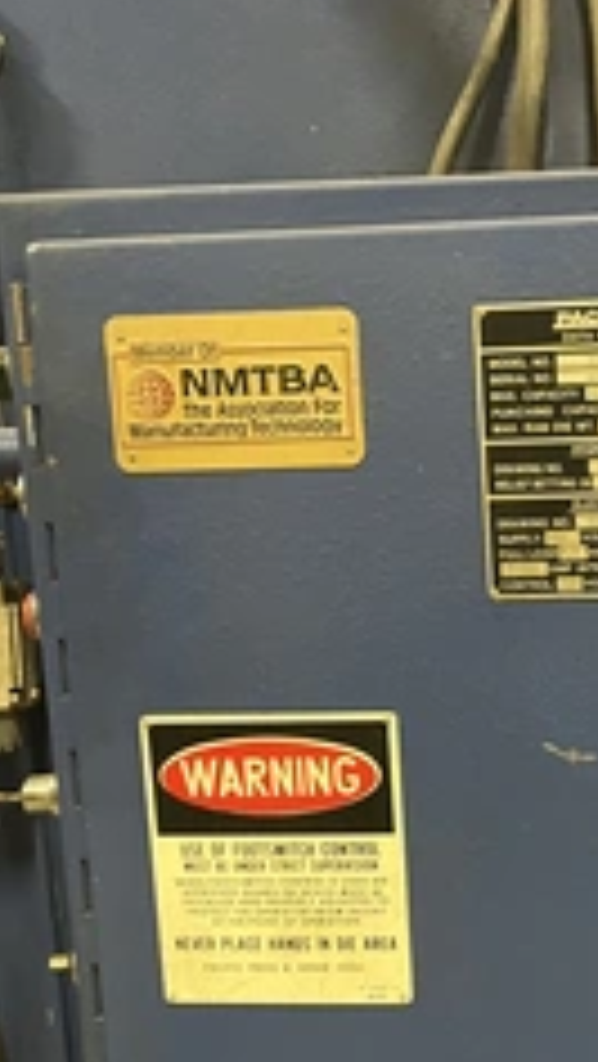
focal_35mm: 48
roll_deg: +1.8
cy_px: 747
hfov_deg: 23.3
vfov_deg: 42.0
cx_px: 670
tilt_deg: -8.9
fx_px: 1351
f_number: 1.6
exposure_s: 1/40
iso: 500
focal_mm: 5.1
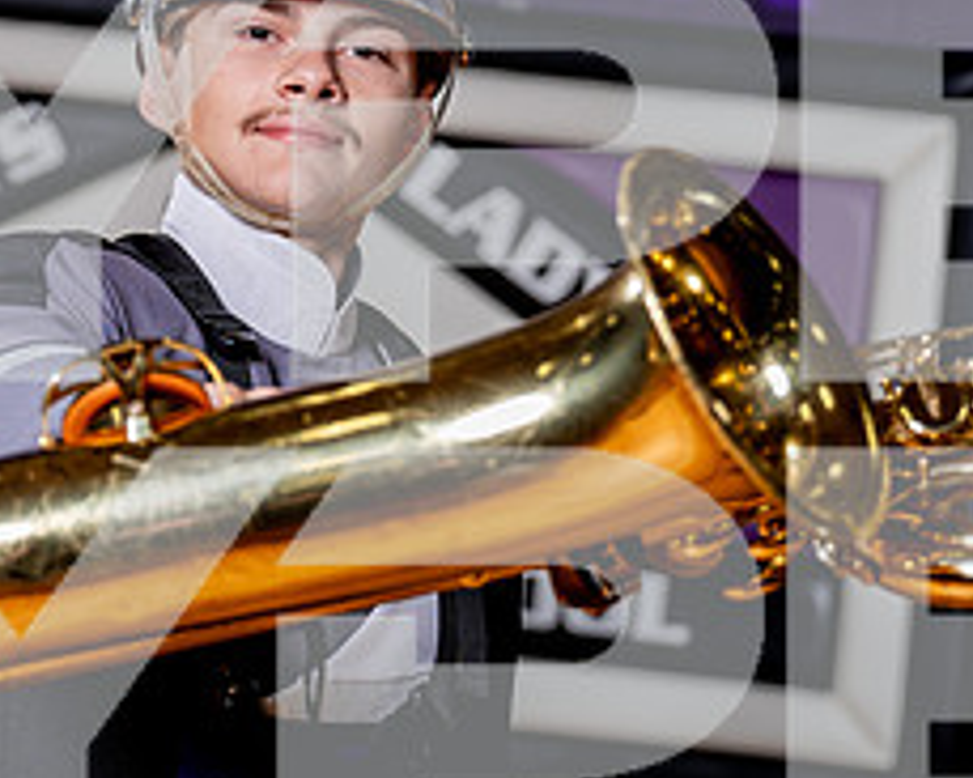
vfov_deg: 10.8
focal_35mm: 142
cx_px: 208
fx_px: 4087
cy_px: 159
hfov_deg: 13.5
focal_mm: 57
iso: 100
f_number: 4
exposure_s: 1/250
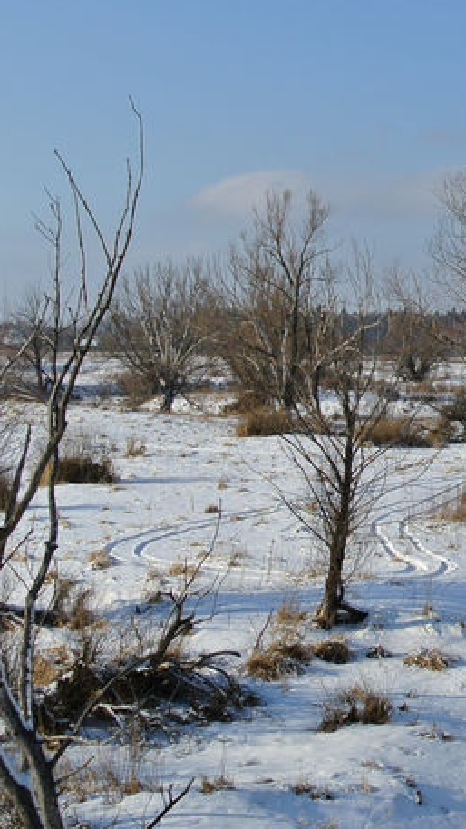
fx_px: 1406
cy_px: 421
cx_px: 537
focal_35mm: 64
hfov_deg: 18.0
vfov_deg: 32.8
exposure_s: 1/1000
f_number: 5
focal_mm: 11.8
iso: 100
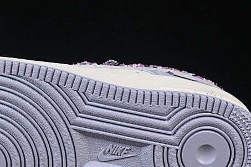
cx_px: 59
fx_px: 1248
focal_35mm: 179
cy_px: 80
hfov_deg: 11.5
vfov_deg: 7.7
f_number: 8
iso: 160
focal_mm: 50
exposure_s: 1/80
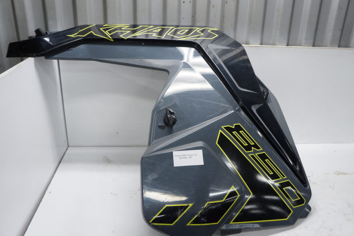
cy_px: 118
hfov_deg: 61.9
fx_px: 295
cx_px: 177
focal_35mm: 30
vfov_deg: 43.6
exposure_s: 1/60
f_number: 4
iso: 200
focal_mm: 20
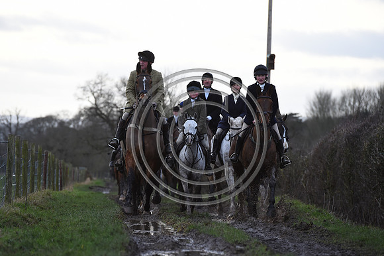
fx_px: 2132
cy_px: 128
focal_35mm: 200
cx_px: 192
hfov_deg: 10.3
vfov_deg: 6.9
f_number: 5.6
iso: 1600
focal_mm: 200
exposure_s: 1/1250
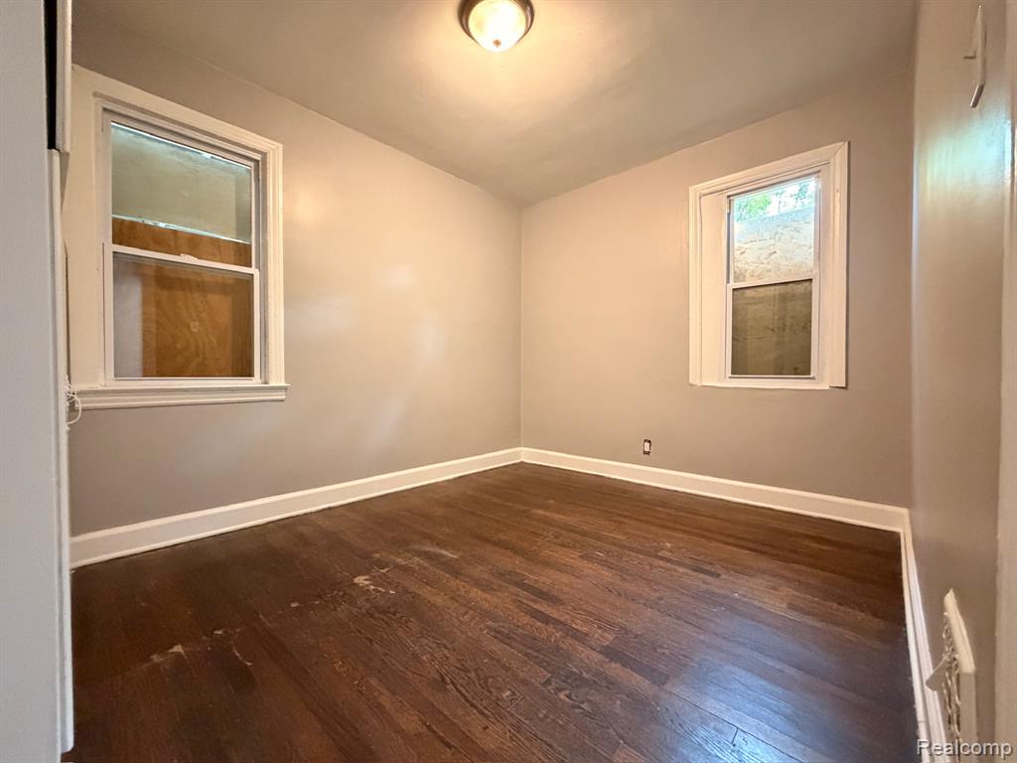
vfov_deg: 85.7
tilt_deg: -1.5
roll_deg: +0.6
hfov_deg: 102.1
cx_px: 508
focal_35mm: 14
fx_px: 411
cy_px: 382
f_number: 2.2
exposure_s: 1/40
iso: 1000
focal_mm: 2.22
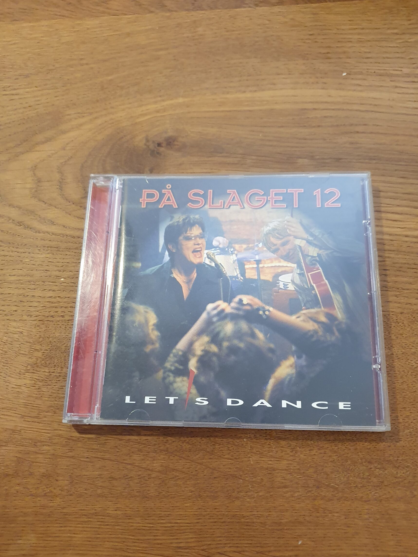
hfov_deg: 48.2
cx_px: 222
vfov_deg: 61.6
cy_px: 301
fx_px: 467
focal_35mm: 29
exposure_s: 1/50
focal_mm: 4.32
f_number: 1.5
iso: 500
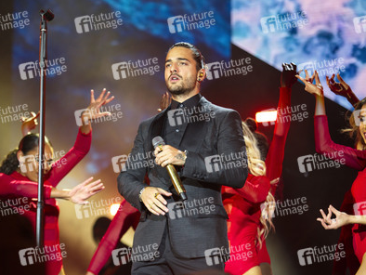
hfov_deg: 19.4
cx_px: 203
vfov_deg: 14.7
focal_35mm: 101
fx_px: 1069
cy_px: 138
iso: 1600
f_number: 2.8
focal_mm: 92
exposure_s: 1/800
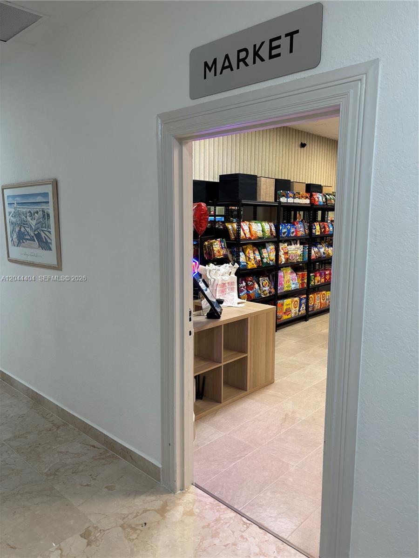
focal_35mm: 26
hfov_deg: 53.1
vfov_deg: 67.3
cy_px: 279
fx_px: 420
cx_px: 210
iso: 100
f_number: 1.6
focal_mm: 5.96
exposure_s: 1/60
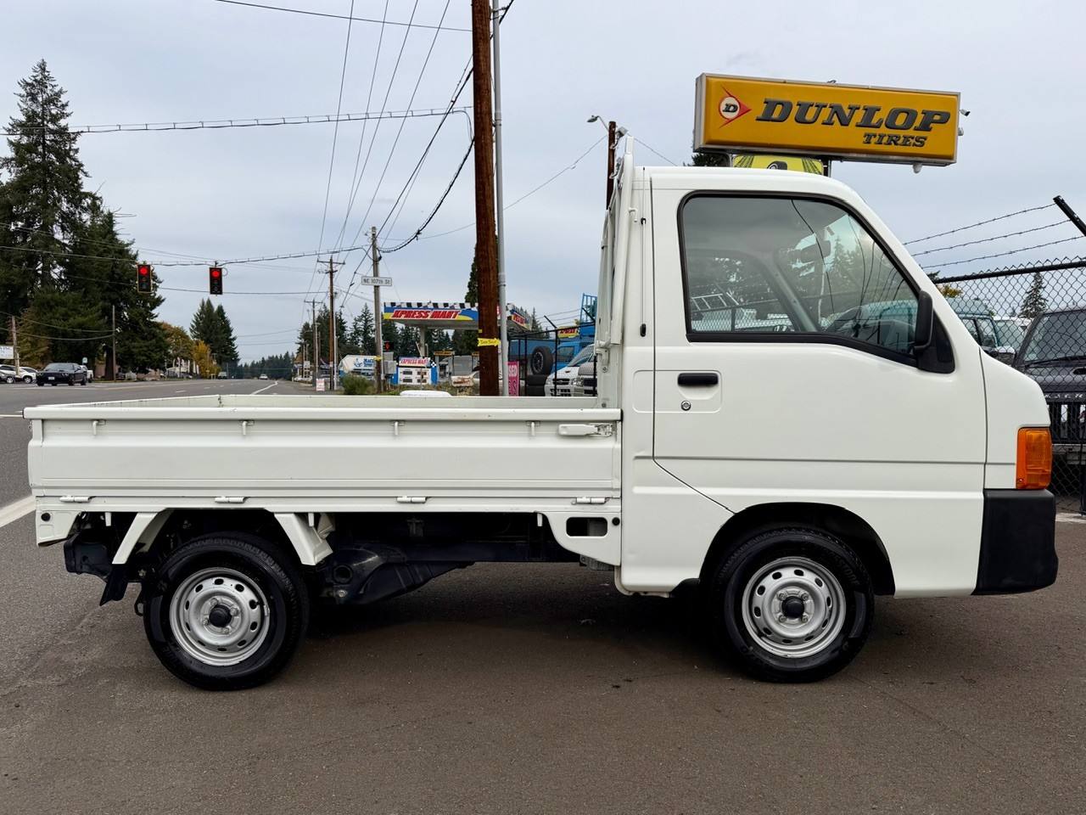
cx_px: 543
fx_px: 753
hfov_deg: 71.6
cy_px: 408
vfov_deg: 56.8
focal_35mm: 24
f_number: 1.78
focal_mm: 6.76
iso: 80
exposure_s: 1/3584
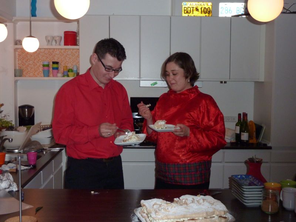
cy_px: 111
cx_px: 148
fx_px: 385
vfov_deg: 32.2
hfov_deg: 42.1
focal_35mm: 45
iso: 200
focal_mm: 7.3
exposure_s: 1/60
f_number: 3.7
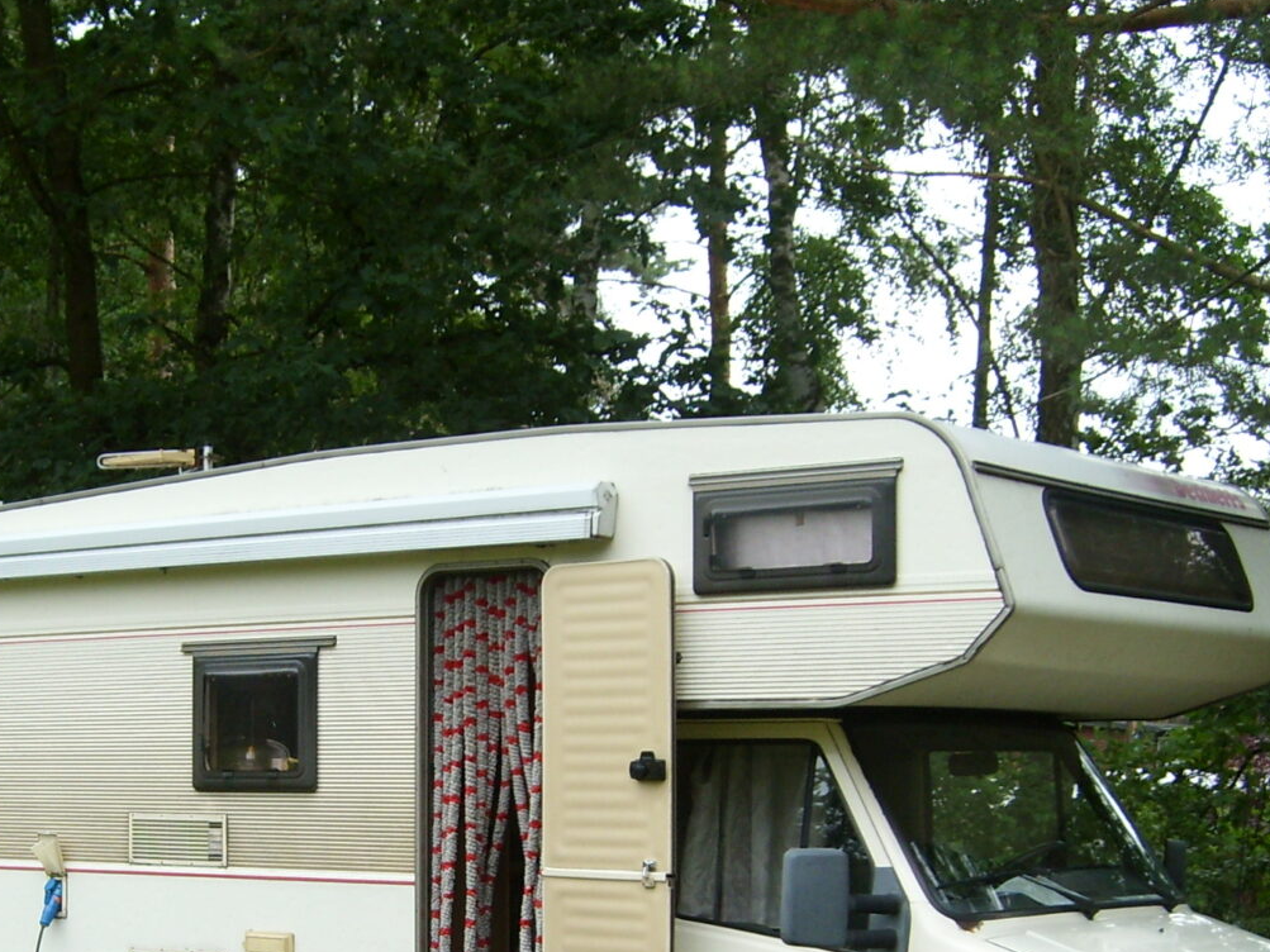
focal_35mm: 67
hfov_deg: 28.6
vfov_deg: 21.6
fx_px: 2458
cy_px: 776
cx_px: 347
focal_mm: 5.8
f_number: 2.8
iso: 50
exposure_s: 1/135
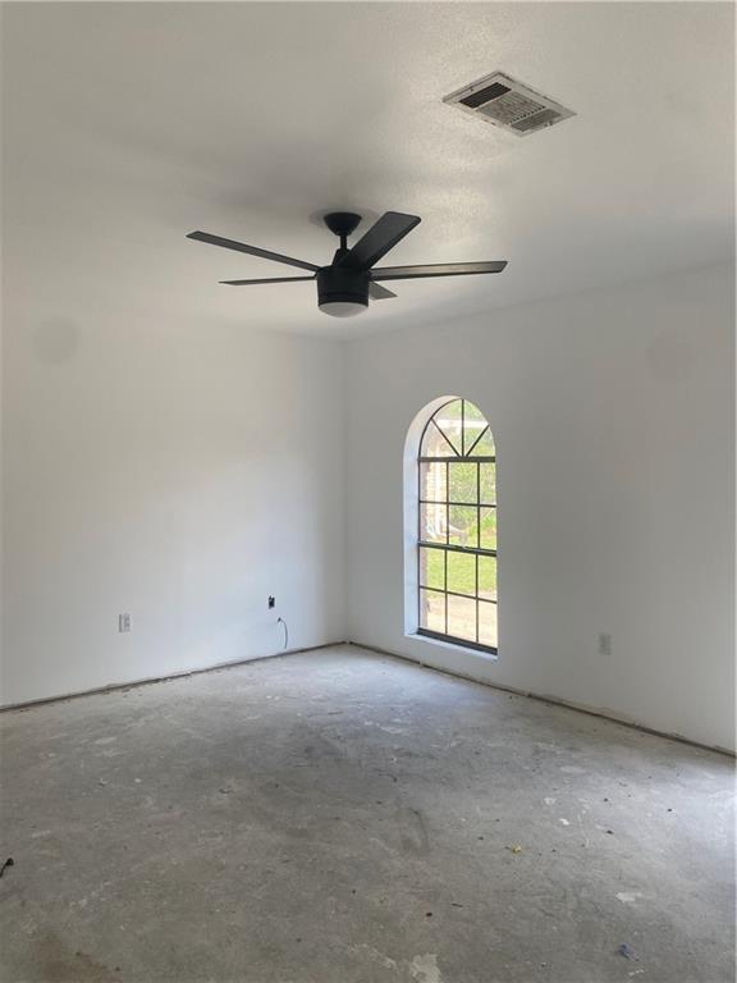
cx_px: 368
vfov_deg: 67.3
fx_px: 738
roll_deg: -0.2
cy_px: 492
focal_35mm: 26
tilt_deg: -0.7
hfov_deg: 53.1
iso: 32
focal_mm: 4.25
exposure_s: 1/249
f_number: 1.8
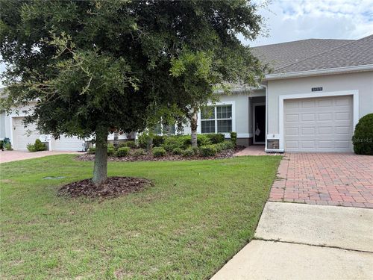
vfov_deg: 56.8
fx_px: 259
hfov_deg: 71.6
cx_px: 186
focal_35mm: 24
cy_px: 140
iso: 100
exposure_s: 1/1464
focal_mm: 6.76
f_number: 1.78
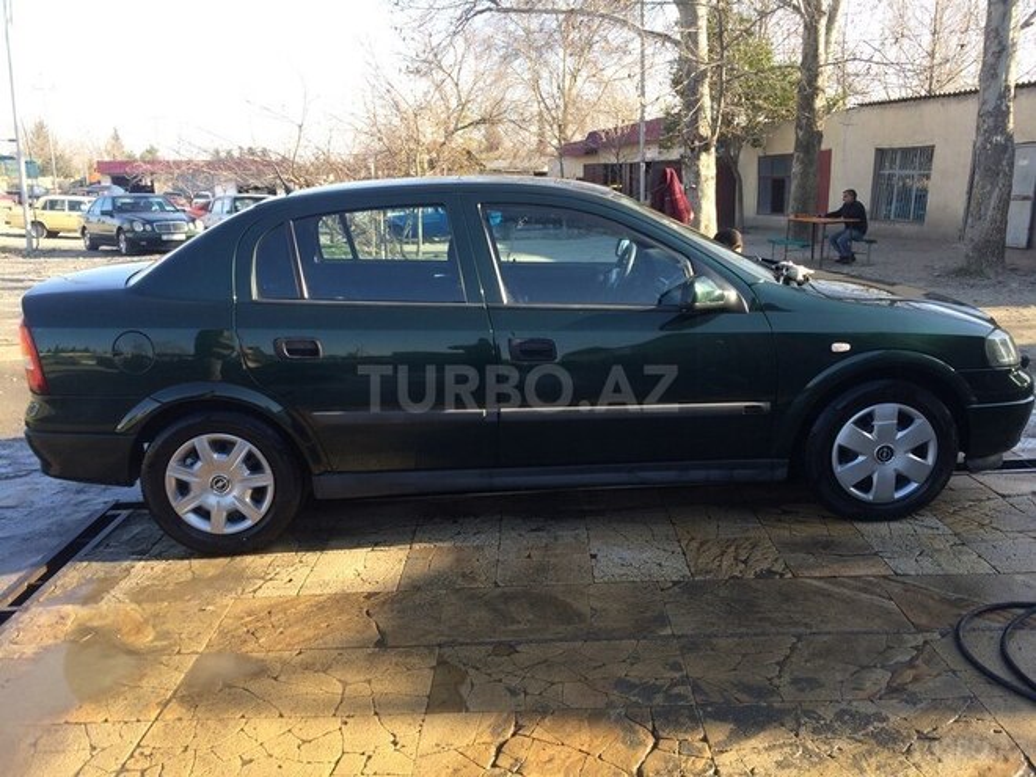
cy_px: 388
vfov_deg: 48.2
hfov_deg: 61.7
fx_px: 868
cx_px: 518
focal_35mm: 29
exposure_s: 1/366
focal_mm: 4.15
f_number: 2.2
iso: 32
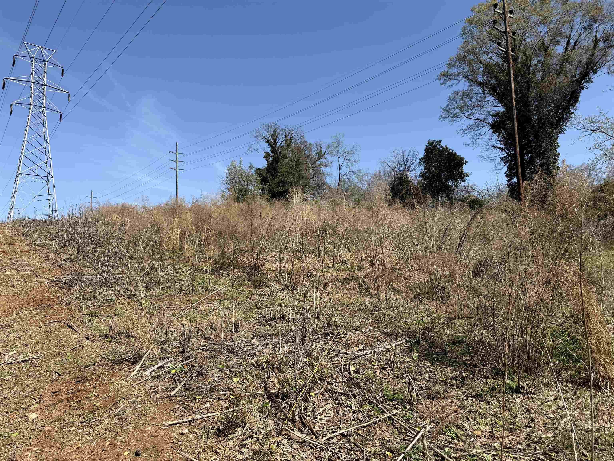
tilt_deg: +6.4
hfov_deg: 71.6
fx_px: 426
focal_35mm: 24
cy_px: 230
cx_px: 307
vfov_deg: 56.8
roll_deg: +1.9
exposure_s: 1/4167
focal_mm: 6.76
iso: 80
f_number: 1.78
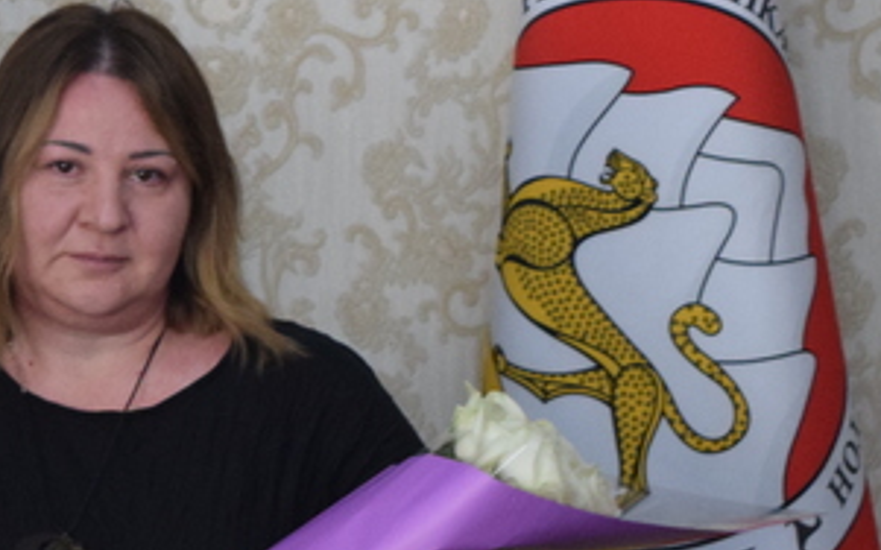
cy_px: 180
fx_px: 5362
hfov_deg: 9.3
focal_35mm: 223
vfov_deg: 5.9
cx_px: -61
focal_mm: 55
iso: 2000
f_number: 5.6
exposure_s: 1/60
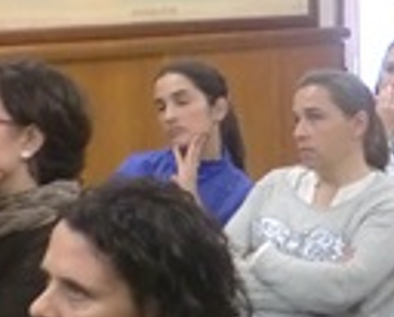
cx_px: 571
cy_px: 219
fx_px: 1660
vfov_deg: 10.9
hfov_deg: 12.9
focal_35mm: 142
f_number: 3.1
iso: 400
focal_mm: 6.3
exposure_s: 1/60
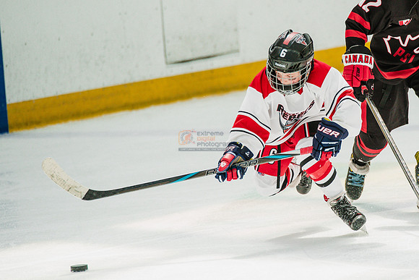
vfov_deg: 3.1
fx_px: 5147
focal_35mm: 442
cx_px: 309
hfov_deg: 4.7
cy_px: 140
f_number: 4
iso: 1600
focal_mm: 300
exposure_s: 1/2000
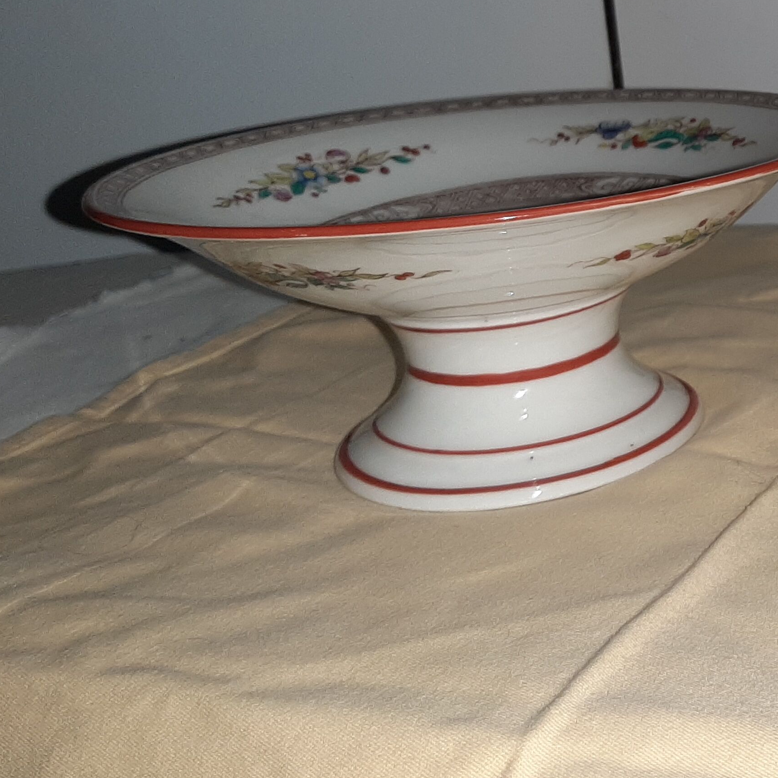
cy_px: 171
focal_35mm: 54
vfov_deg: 30.9
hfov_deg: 28.5
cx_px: 875
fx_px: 1373
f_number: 1.7
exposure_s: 1/17
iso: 1000
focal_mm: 3.93
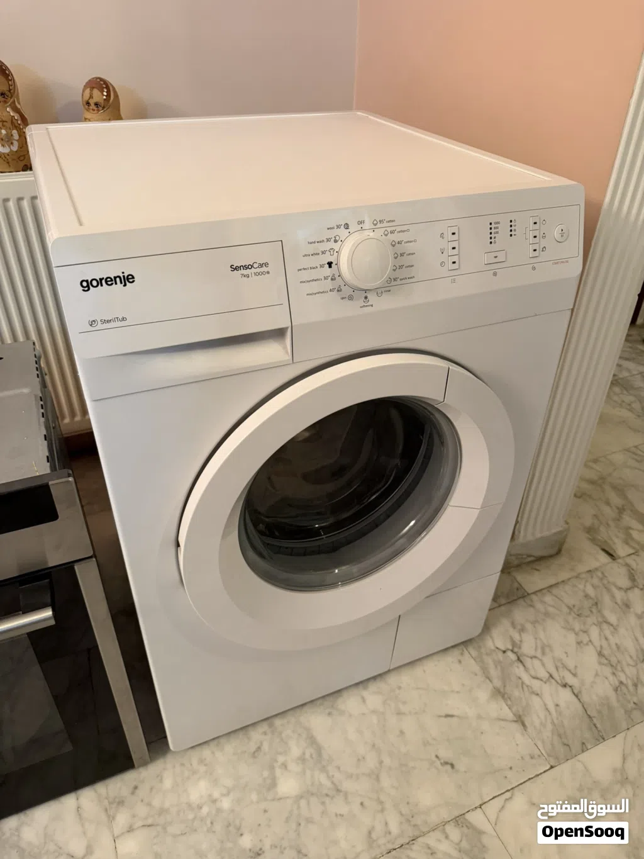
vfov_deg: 71.6
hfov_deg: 56.8
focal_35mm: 24
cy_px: 430
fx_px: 595
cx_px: 322
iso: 400
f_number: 1.78
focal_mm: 6.76
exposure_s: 1/50
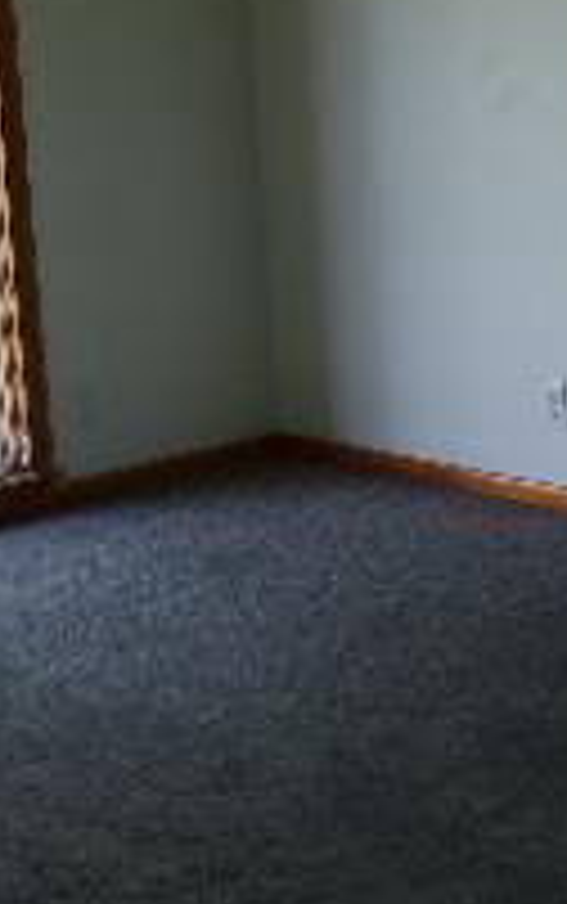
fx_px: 1998
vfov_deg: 25.3
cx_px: 338
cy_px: 256
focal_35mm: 81
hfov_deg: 16.1
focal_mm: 4.3
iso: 100
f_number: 4.4
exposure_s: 1/40
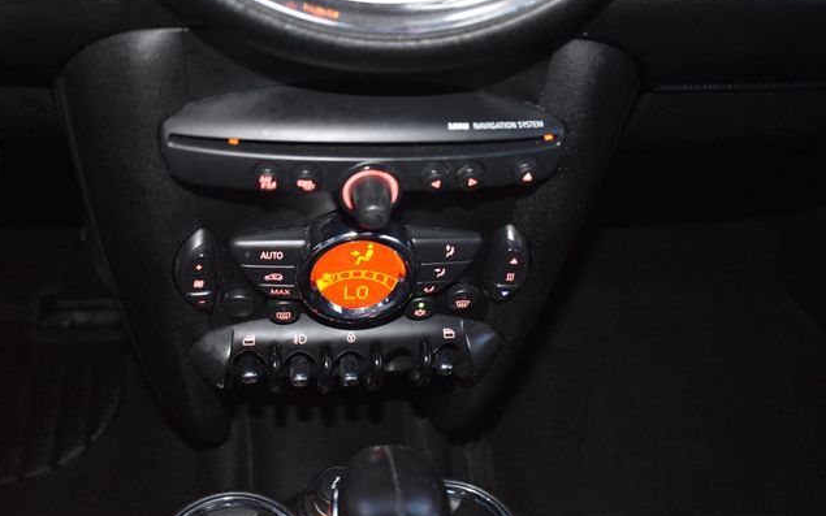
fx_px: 867
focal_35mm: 39
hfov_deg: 50.9
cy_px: 268
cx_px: 411
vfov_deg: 33.2
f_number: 4
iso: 3200
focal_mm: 25
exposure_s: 1/15
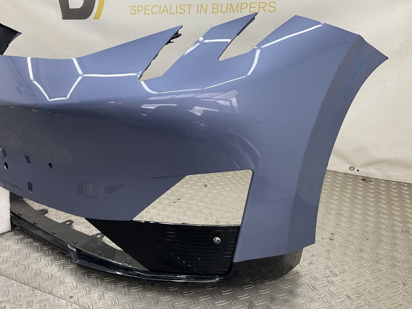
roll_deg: -0.7
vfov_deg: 46.8
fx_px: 357
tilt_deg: -21.6
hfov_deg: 59.9
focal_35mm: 30
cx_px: 203
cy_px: 151
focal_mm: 3
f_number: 1.8
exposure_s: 1/120
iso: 40
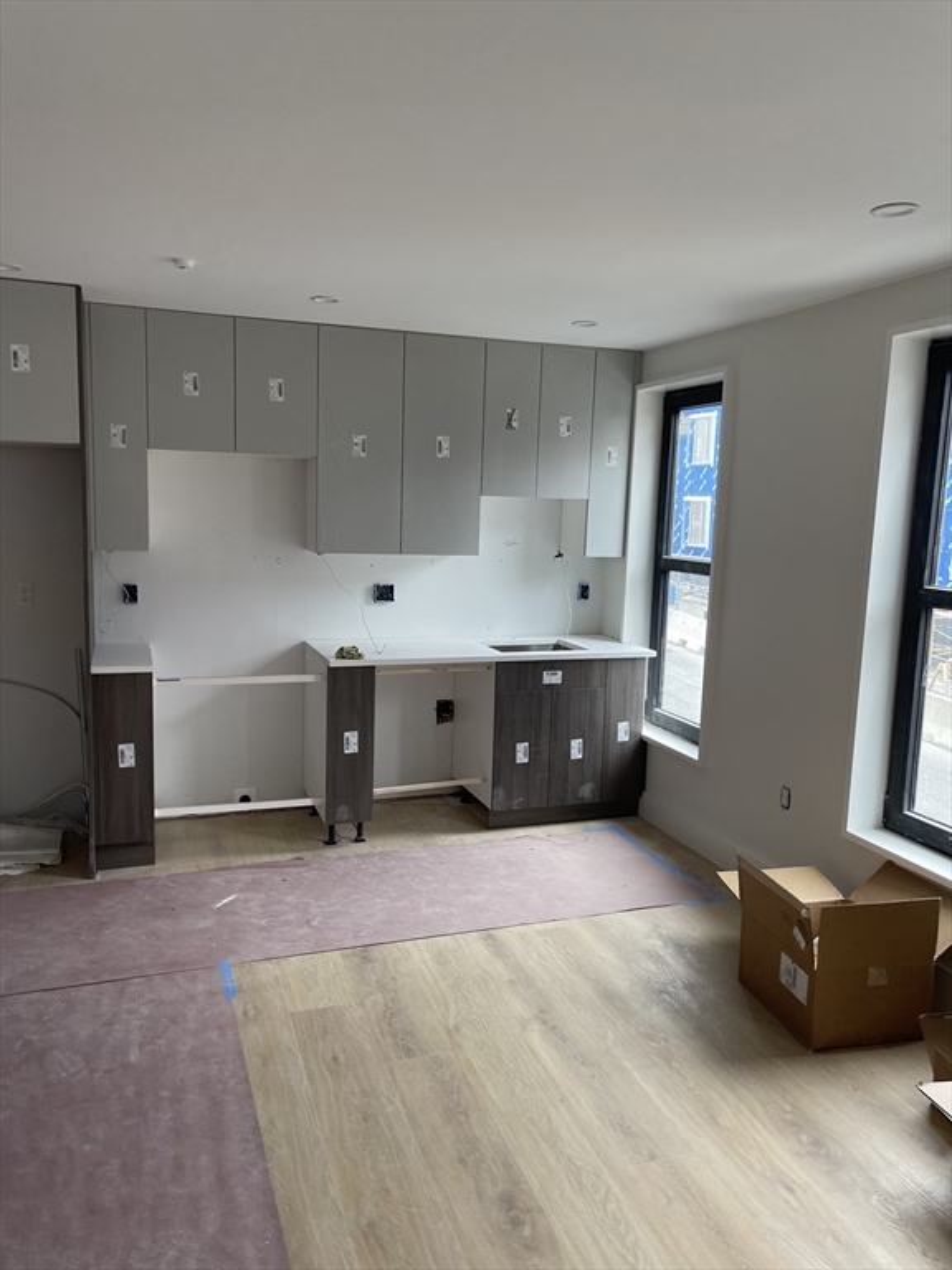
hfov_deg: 54.9
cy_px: 635
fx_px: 917
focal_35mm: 25
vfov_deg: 69.4
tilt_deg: -4.0
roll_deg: -1.1
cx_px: 476
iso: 64
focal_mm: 5.1
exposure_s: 1/121
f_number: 1.6
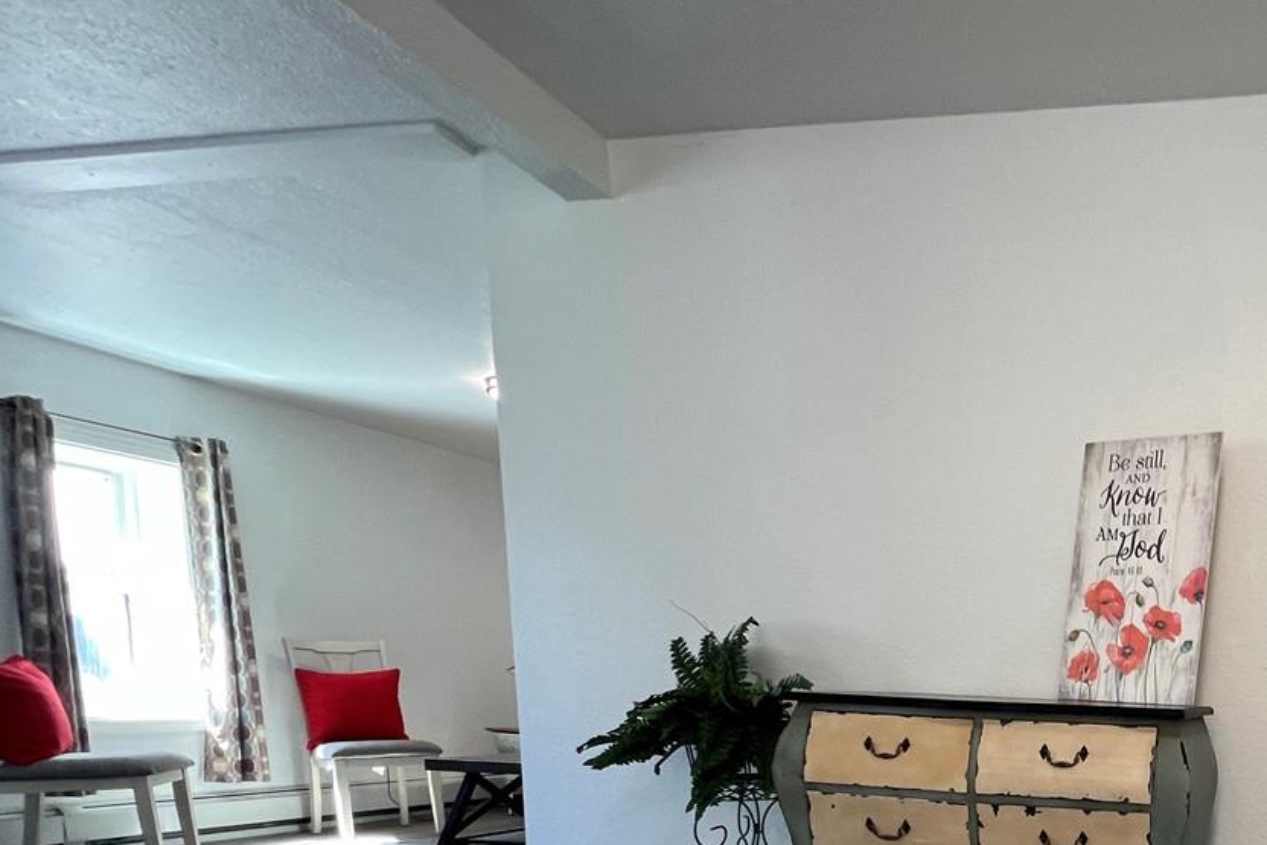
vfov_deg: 43.0
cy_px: 836
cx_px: 1160
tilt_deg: -7.9
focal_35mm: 26
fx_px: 915
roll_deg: -1.5
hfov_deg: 58.4
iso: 160
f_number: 1.8
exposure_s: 1/60
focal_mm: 1.57
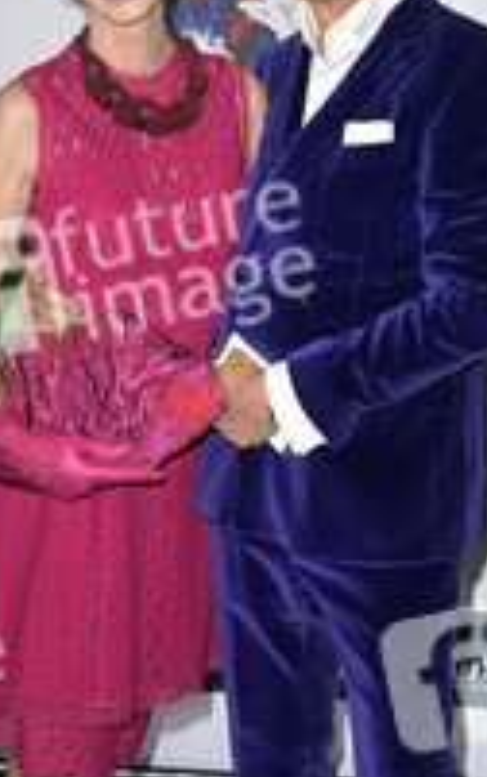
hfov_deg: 14.7
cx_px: 228
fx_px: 1886
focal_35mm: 89
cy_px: 468
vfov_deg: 23.2
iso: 640
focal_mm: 44
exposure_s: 1/250
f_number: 5.6
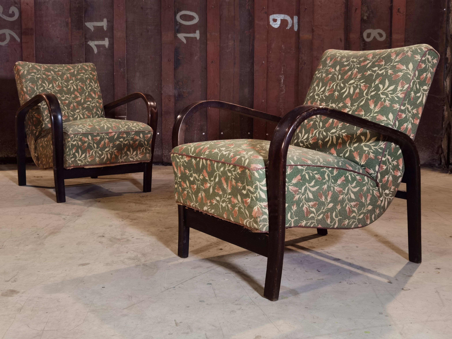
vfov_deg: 32.2
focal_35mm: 45
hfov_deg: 42.1
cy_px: 170
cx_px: 226
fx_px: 588
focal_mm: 6.71
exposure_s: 1/50
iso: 125
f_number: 1.9
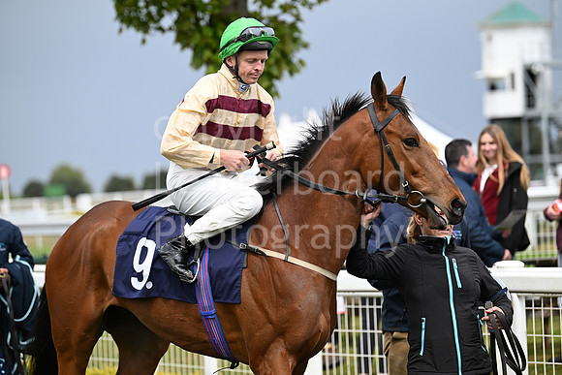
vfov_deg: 9.5
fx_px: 2264
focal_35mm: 145
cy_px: 188
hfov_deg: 14.2
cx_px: 281
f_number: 3.5
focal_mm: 145
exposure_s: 1/6400
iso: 800
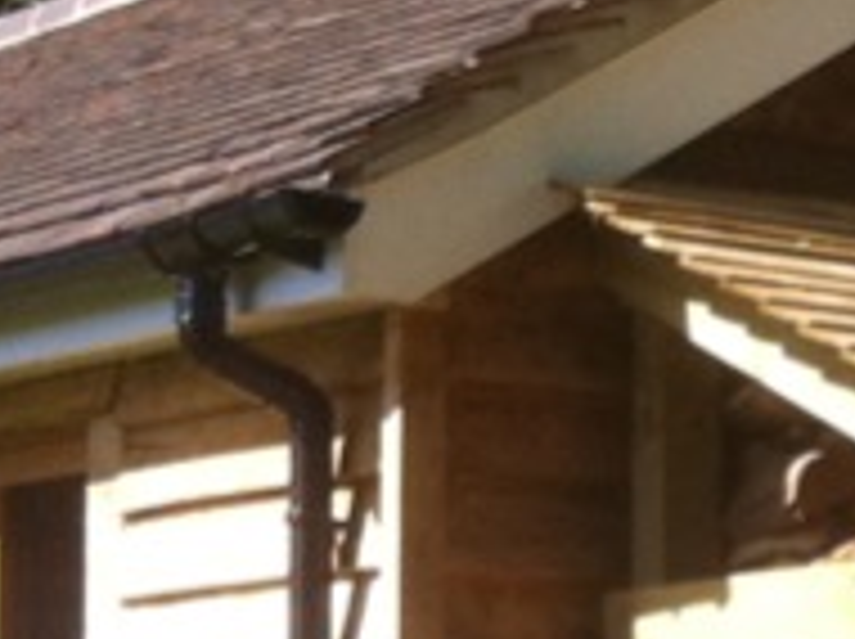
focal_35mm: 221
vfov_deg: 6.6
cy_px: 990
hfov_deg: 8.5
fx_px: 5452
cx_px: 1782
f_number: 2.8
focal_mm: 3.85
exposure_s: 1/569
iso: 80
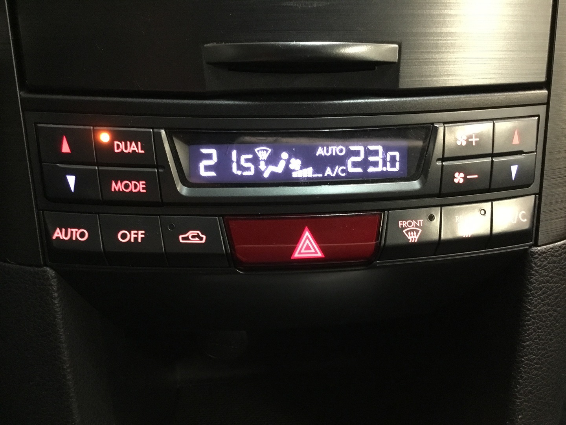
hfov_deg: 58.4
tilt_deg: -29.0
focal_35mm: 31
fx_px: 507
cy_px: 212
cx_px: 283
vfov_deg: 45.4
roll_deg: -1.3
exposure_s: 1/17
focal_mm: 3.3
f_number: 2.4
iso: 500
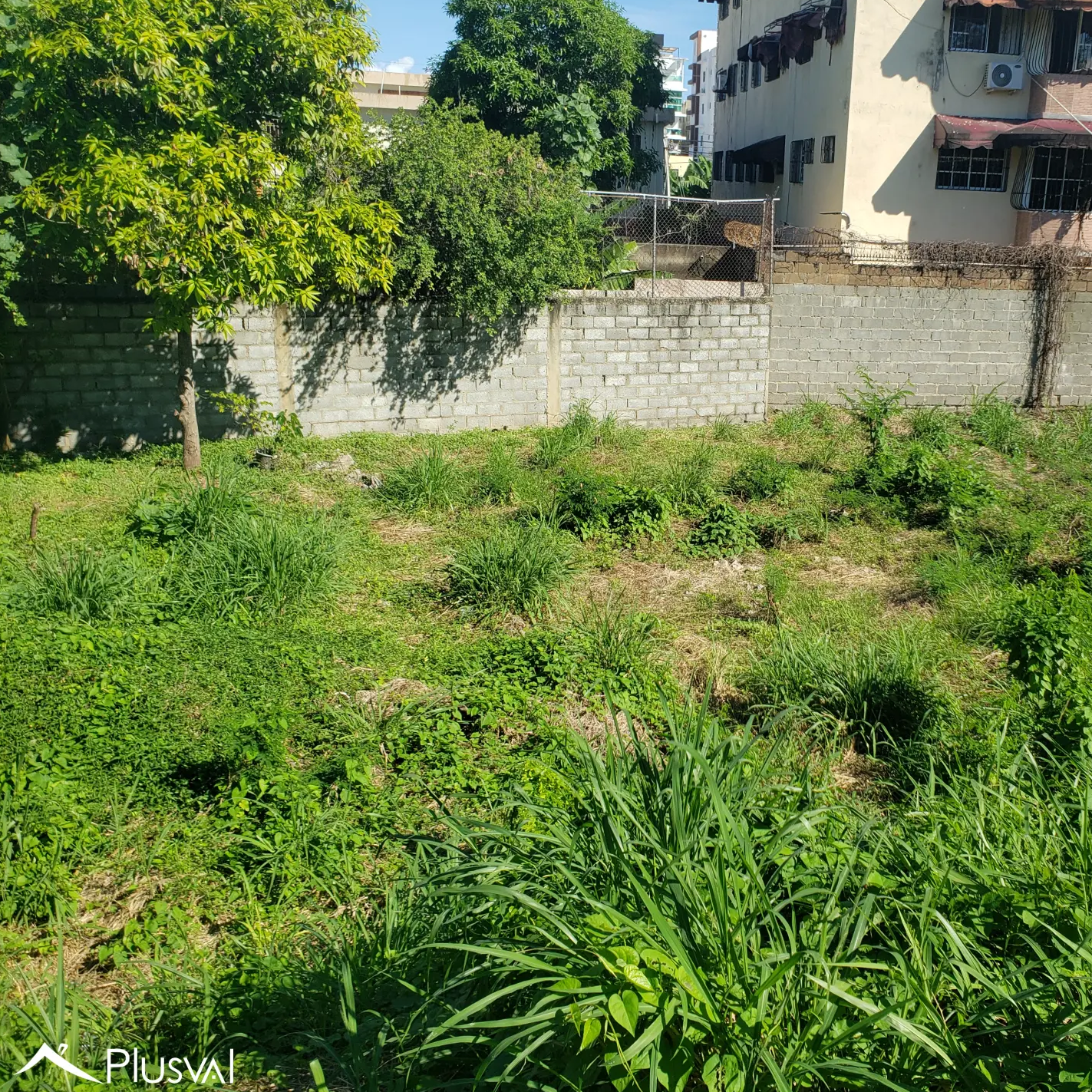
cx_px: 734
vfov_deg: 52.5
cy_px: 547
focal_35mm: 31
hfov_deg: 51.5
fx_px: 1106
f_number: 2.4
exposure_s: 1/1284
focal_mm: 4.3
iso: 50
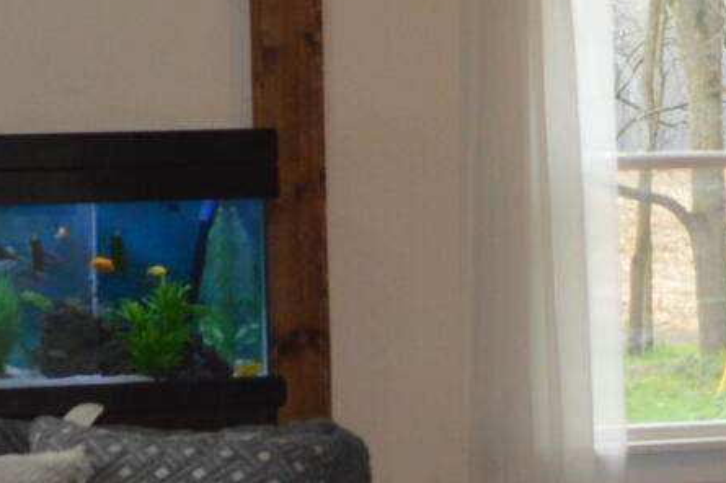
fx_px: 3668
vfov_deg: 7.5
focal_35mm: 182
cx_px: 795
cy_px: 321
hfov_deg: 11.2
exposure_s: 1/60
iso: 400
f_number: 4
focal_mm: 18
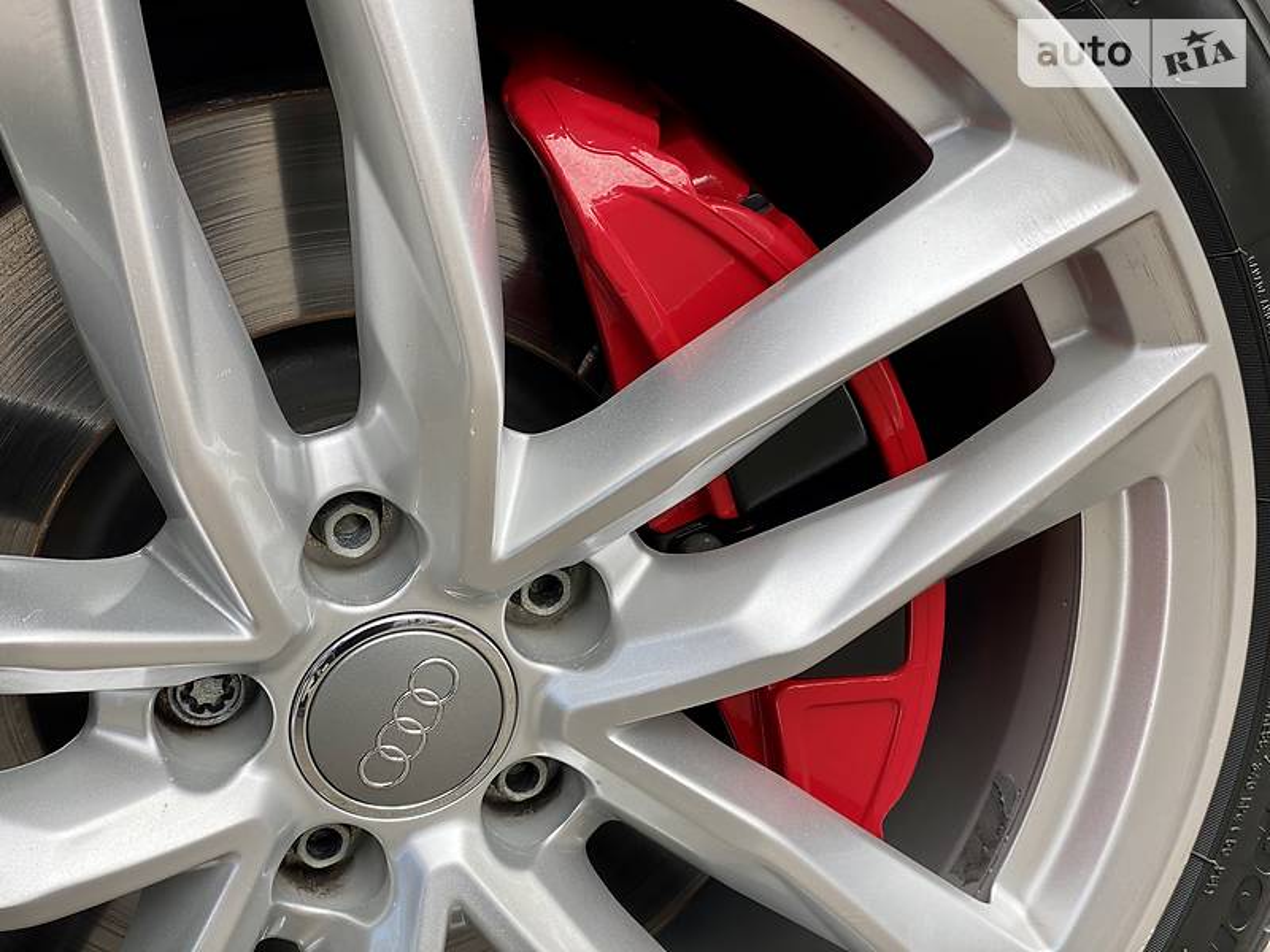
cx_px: 635
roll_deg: +0.2
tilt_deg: -25.6
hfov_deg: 36.8
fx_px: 1908
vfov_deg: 28.0
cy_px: 476
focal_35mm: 52
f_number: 2
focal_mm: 6
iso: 20
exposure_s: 1/180
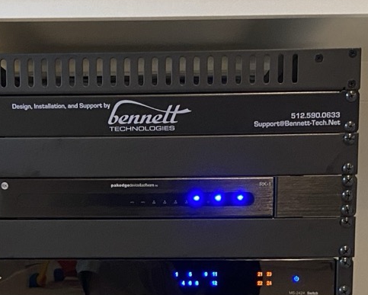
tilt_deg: -7.6
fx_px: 915
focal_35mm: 84
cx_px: 128
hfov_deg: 22.7
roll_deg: -0.1
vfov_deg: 17.6
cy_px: 330
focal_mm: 4.25
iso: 320
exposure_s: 1/60
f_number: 1.8
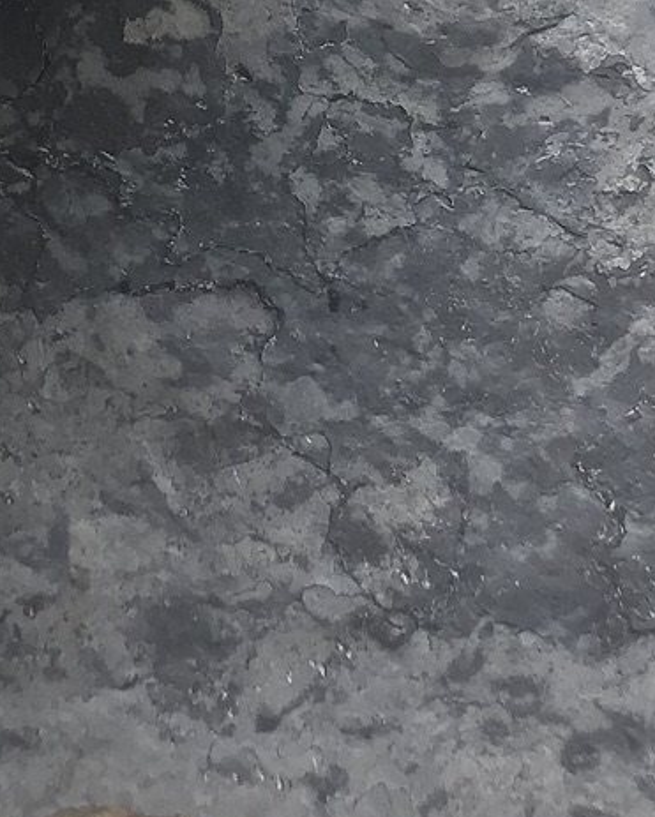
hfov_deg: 13.1
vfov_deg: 16.1
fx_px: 2857
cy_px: 124
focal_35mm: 118
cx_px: 274
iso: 20
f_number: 1.8
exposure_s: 1/410
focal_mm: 4
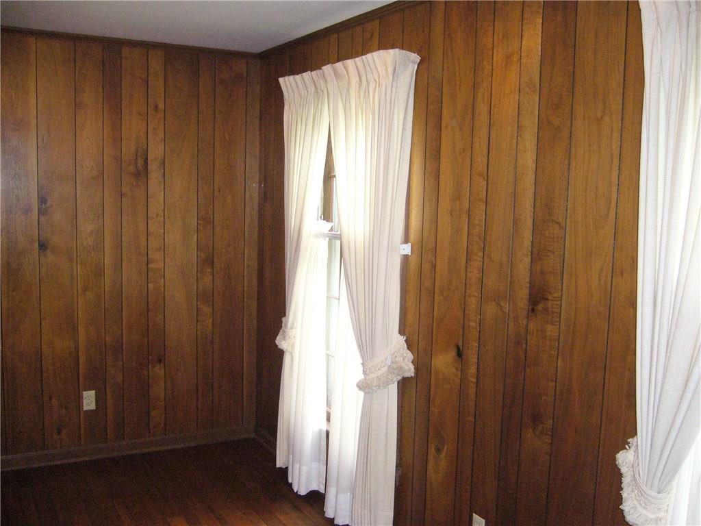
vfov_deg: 40.7
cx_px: 350
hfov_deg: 52.6
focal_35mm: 35
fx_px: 709
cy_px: 263
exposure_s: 1/60
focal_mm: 5.8
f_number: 2.8
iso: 400
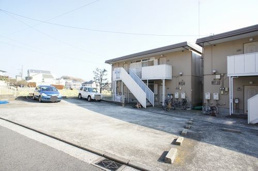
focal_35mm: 24
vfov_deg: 53.0
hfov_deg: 73.8
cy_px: 86
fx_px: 172
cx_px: 129
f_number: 6.3
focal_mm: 16
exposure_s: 1/160
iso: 200
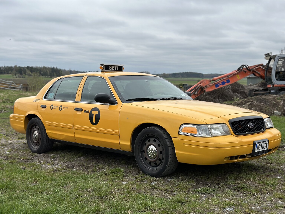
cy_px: 107
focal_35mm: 48
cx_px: 142
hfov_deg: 39.7
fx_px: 395
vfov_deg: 30.3
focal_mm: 6.86
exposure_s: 1/4566
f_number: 1.78
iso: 80
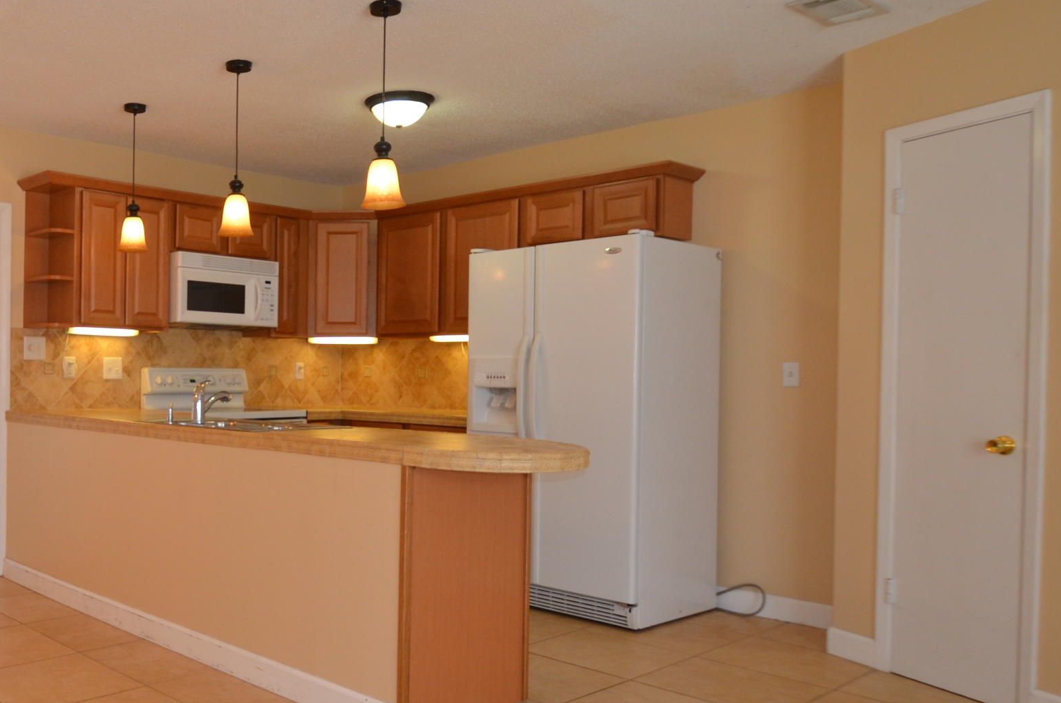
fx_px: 853
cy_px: 376
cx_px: 224
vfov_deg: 44.8
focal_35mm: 29
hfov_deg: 59.2
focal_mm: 10
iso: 400
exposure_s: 1/100
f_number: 3.5
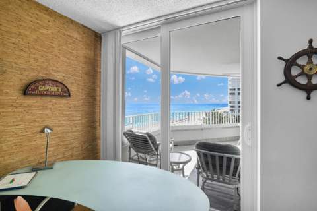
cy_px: 106
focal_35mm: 16
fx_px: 141
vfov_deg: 73.7
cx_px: 158
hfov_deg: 96.7
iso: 200
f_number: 11
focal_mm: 16
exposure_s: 1/30
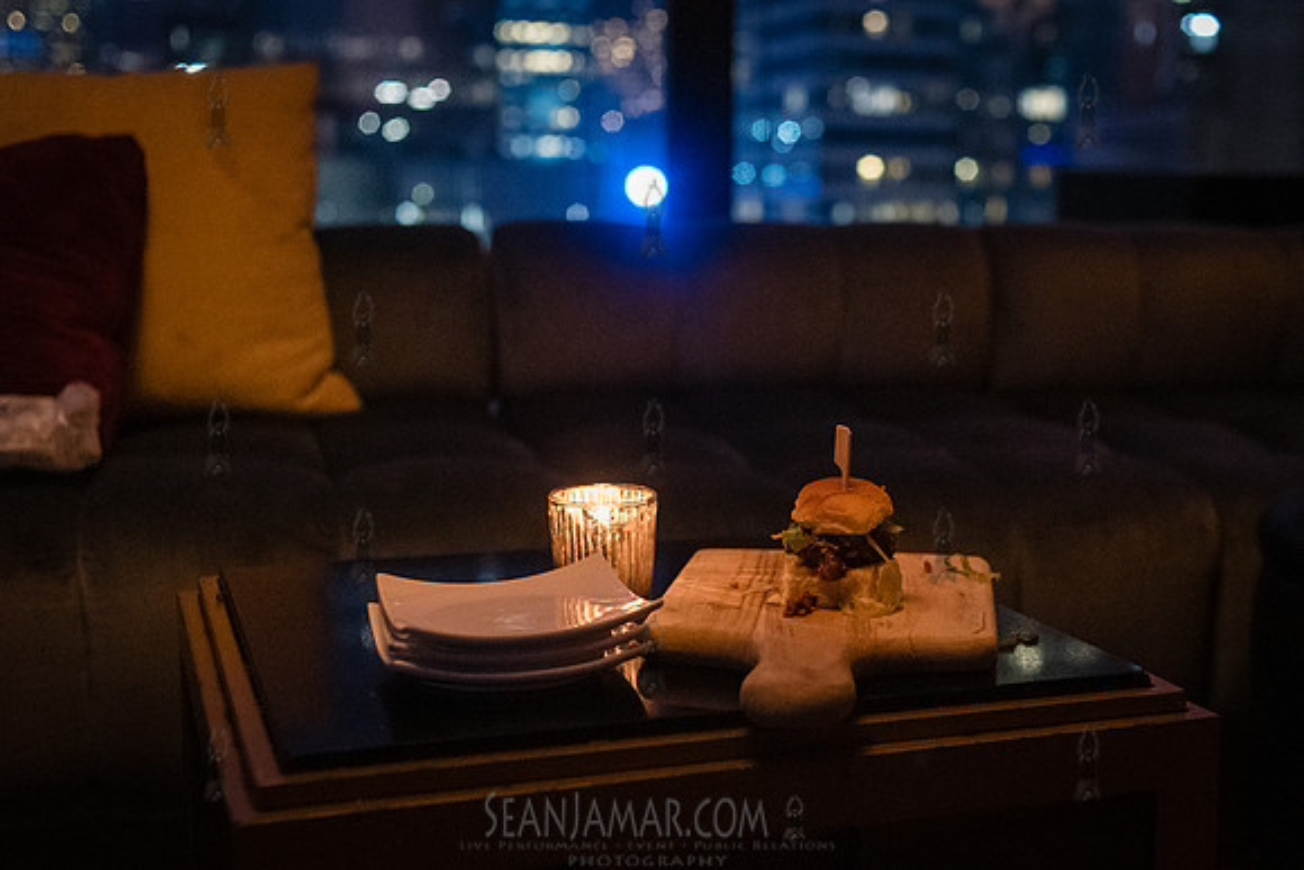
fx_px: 1734
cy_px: 475
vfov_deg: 28.2
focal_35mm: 48
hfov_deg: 41.0
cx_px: 781
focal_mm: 35
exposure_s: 1/125
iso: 10000
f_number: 3.2
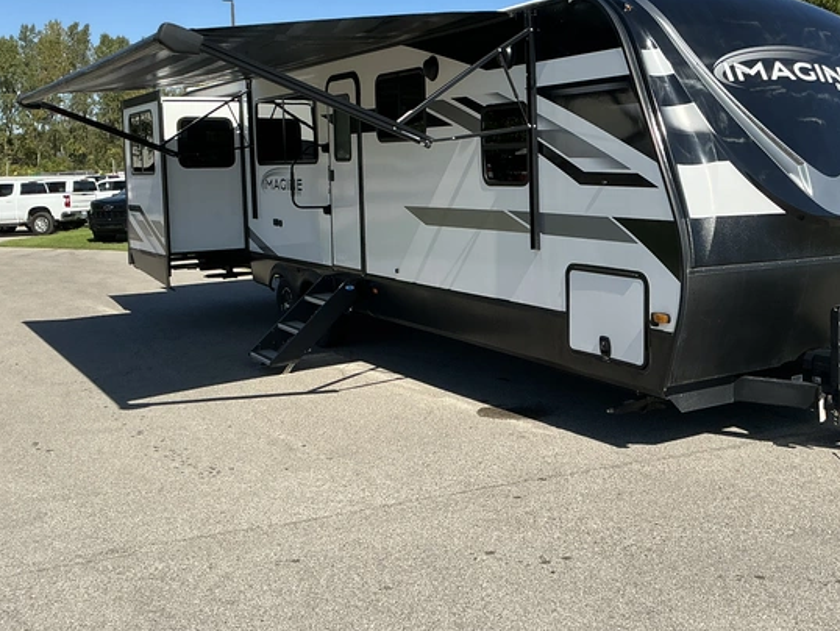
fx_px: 947
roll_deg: +1.0
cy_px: 243
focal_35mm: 39
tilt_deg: -3.7
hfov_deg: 47.2
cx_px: 548
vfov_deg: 36.7
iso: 25
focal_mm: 3
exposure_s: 1/1730
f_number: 1.8
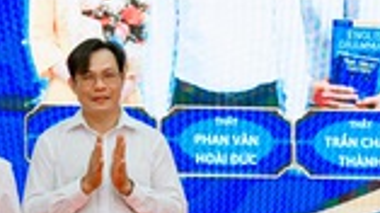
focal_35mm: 167
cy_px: 129
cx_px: -102
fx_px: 1681
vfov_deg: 7.2
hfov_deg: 12.5
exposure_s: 1/100
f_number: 4
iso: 800
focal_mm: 39
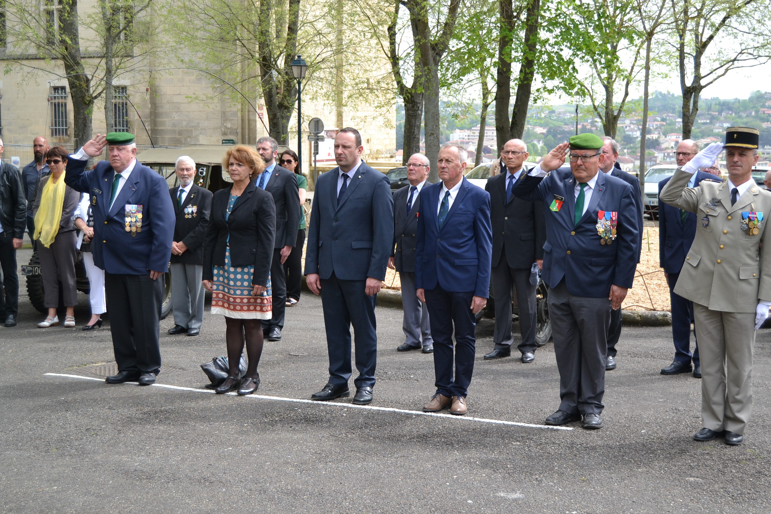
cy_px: 257
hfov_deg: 37.9
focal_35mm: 52
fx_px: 1124
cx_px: 386
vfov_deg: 25.8
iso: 400
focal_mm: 35
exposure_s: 1/640
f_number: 4.5
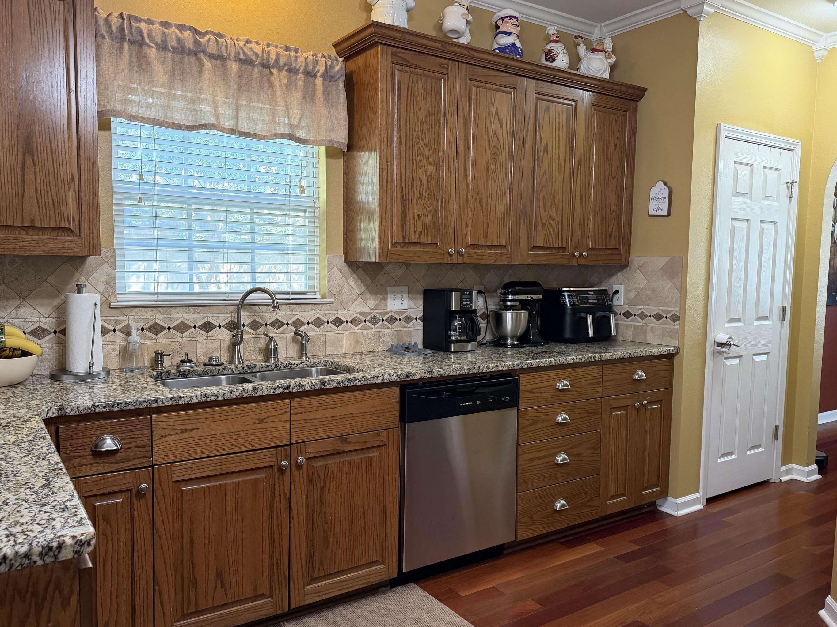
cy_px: 318
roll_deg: -0.7
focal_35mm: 27
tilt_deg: -4.3
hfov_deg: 65.3
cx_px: 412
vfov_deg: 51.3
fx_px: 653
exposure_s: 1/60
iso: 250
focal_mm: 6.76
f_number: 1.78
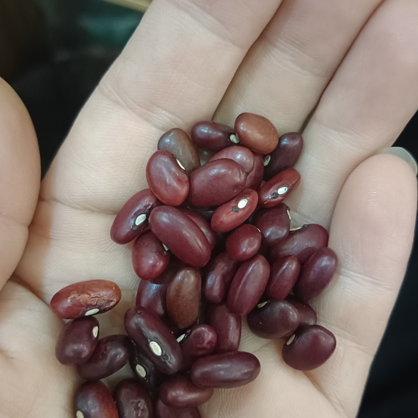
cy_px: 217
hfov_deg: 52.5
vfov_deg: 52.5
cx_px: 207
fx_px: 424
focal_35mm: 31
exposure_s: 1/16.7
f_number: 1.8
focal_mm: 3.96
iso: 4711
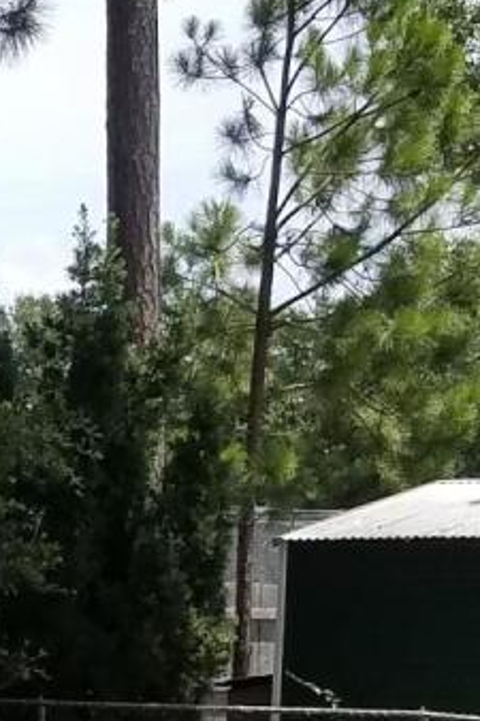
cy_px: 877
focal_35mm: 160
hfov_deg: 8.3
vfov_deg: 12.5
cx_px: -371
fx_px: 3203
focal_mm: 4.2
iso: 50
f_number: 1.7
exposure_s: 1/1764
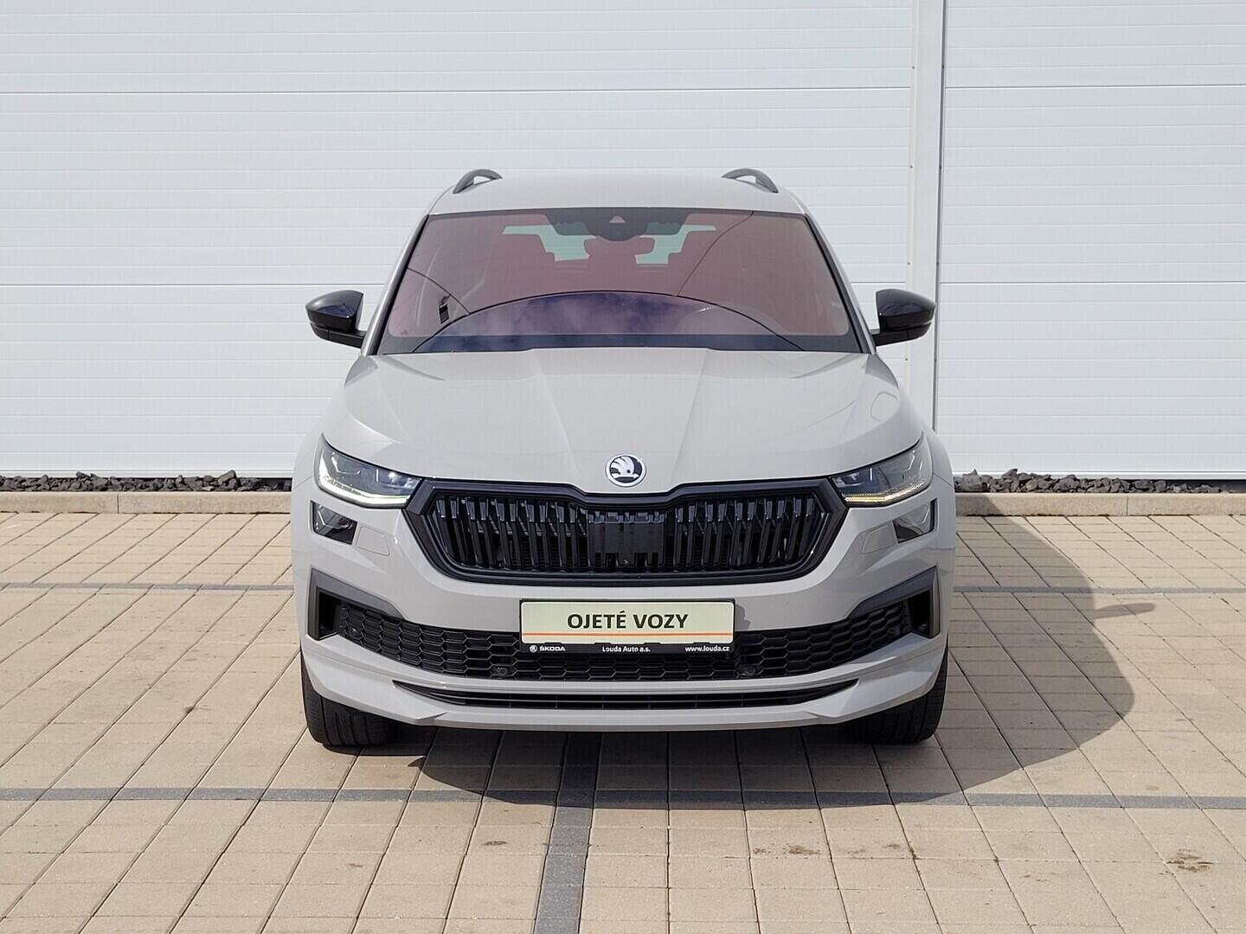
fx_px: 936
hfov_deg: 67.3
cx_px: 623
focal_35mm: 26
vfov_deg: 53.1
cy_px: 467
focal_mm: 5.4
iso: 40
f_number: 1.8
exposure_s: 1/2828
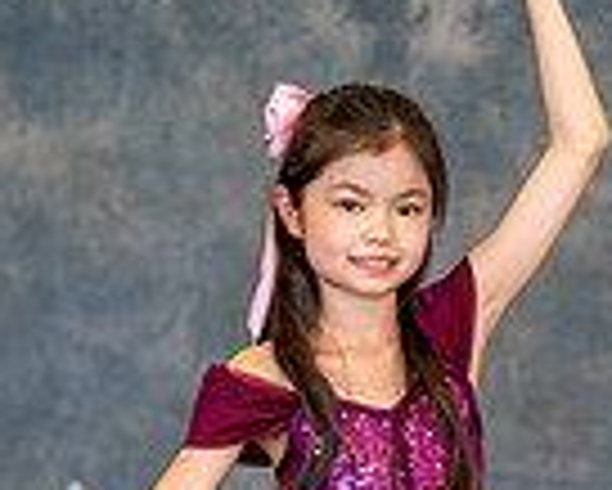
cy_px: 697
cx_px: 310
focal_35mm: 264
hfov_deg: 7.3
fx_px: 4785
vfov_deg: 5.8
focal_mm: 85
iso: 500
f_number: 1.4
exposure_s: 1/200
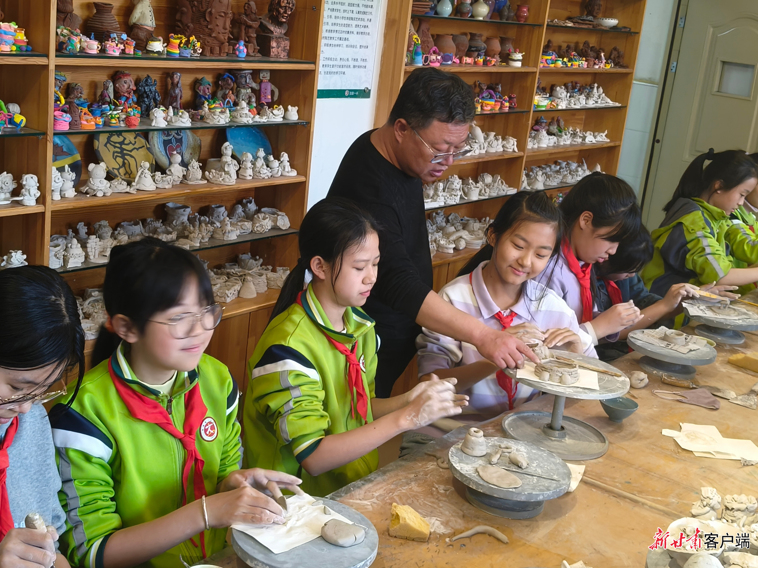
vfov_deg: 32.2
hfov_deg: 42.1
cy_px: 284
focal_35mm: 45
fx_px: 985
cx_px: 379
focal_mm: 4.84
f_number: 1.8
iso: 250
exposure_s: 1/50.1
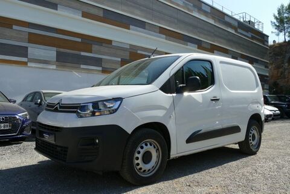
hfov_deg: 61.9
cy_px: 97
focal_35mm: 30
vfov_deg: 43.6
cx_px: 145
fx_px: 242
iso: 125
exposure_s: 1/1600
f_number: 3
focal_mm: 11.1
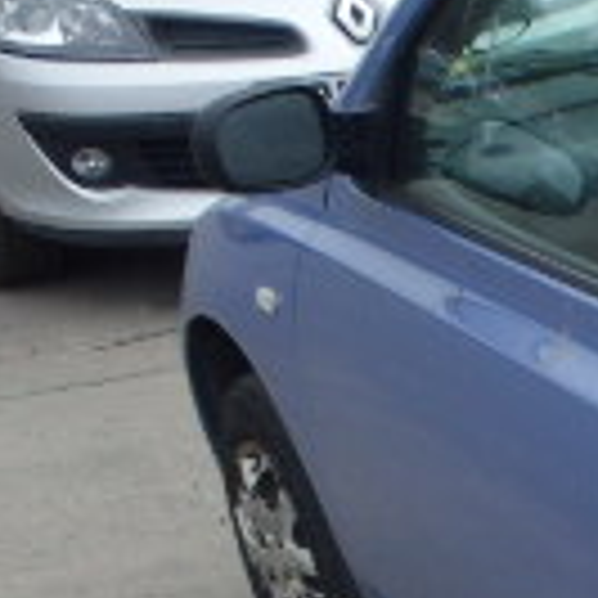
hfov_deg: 12.0
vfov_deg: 14.2
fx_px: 2326
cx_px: 1398
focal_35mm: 119
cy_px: 719
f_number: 3.9
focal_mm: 5
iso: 125
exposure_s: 1/500
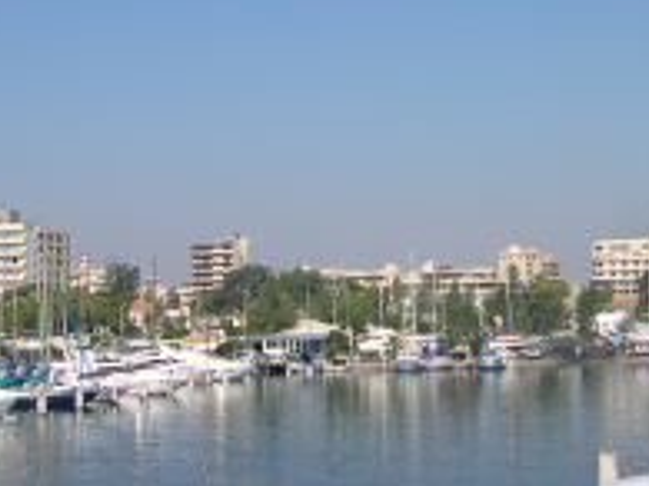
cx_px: 373
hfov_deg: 25.0
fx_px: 1461
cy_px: 87
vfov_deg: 18.7
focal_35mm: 78
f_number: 7.6
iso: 100
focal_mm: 8
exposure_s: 1/284
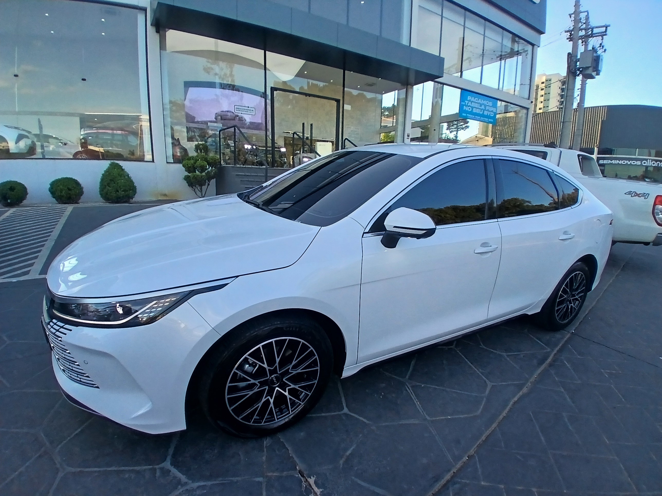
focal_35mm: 17
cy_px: 248
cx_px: 331
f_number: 2.2
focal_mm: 1.4
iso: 50
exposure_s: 1/199
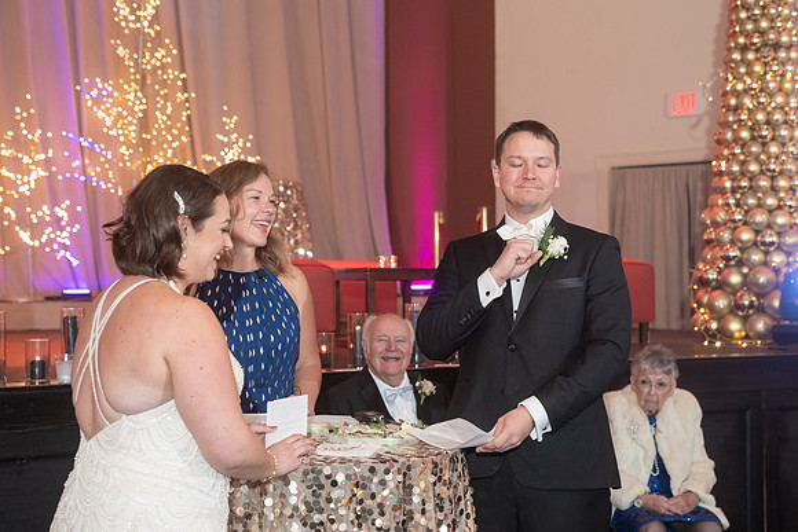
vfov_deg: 20.5
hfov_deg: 30.3
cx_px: 426
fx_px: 1475
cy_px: 284
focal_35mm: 67
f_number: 4
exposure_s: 1/100
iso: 2500
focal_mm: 60
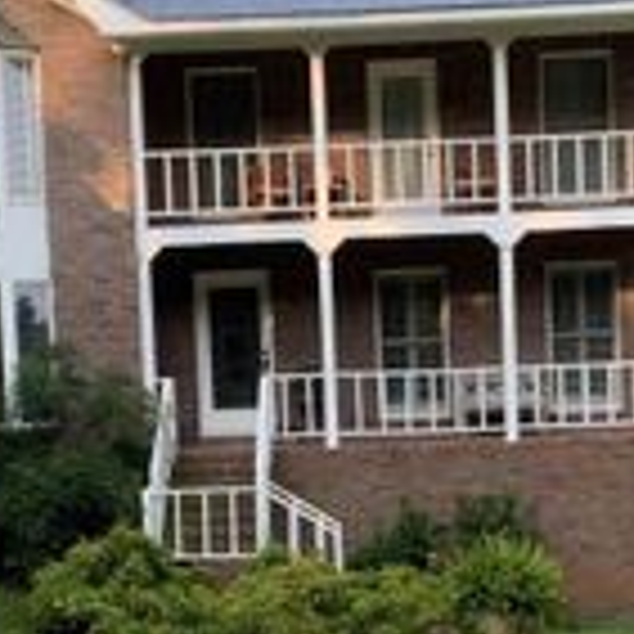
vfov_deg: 19.0
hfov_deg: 19.1
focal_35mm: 91
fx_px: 1886
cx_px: 337
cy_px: 474
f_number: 1.8
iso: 16
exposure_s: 1/201
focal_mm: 3
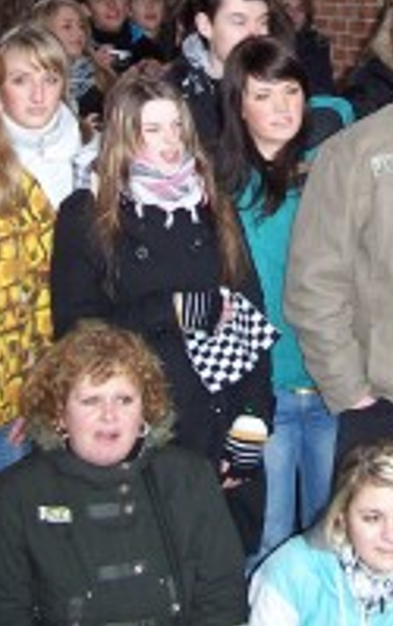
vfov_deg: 20.8
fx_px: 1656
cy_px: 22
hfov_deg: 13.5
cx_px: 296
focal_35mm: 97
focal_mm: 6.3
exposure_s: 1/60
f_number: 2.8
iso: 140
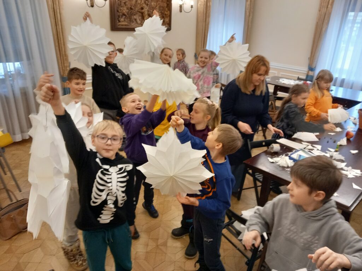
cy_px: 136
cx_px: 181
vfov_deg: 51.4
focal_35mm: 27
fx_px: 282
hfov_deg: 65.3
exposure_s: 1/33
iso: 250
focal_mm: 4
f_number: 1.8
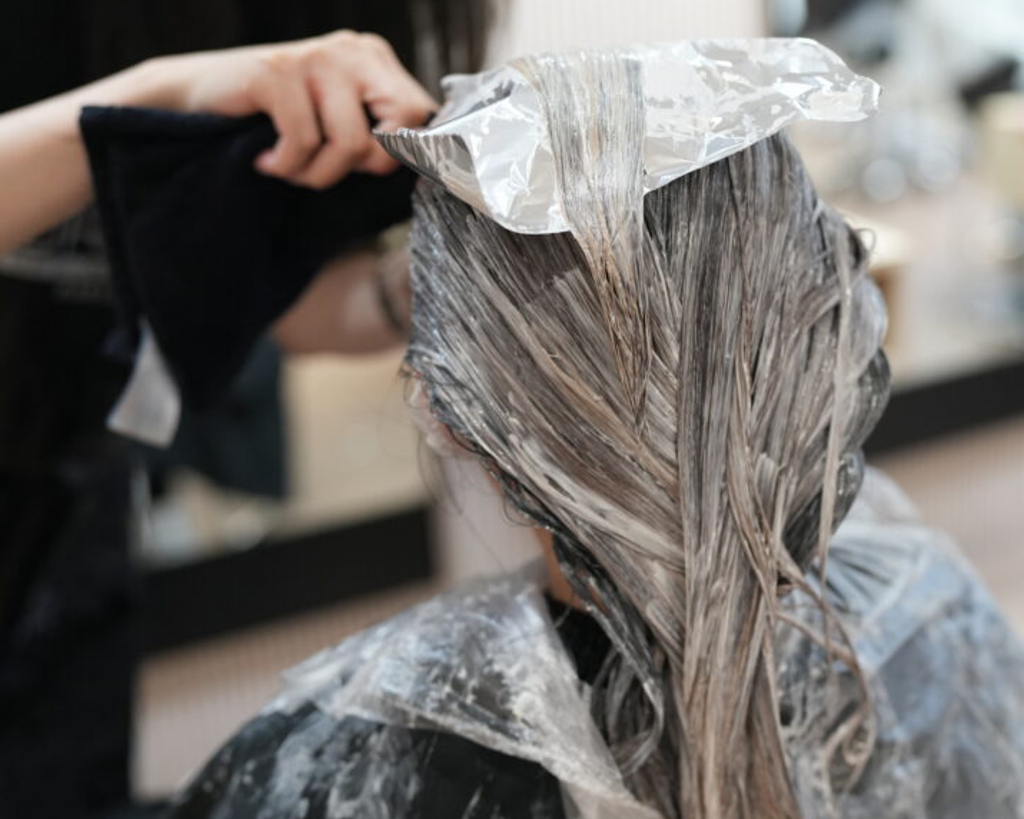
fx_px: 1425
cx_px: 638
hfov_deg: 39.3
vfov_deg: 32.1
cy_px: 377
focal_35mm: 47
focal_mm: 35
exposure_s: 1/320
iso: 2000
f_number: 2
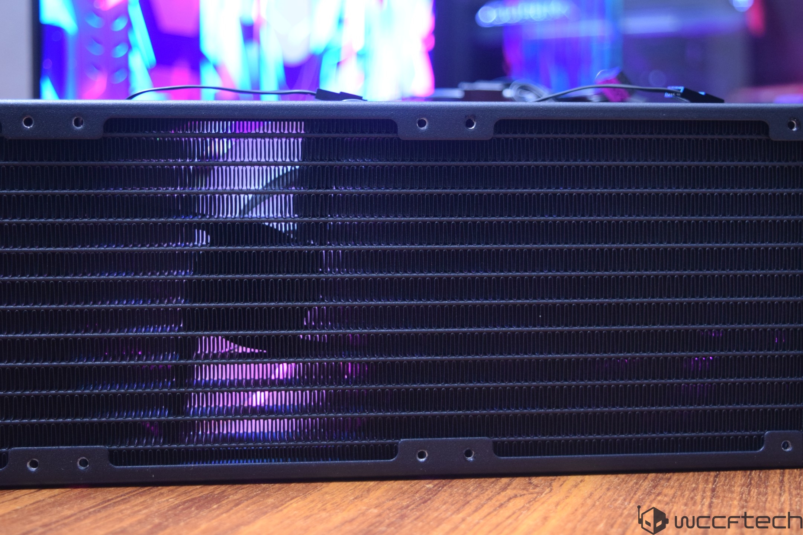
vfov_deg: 22.6
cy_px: 268
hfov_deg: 33.4
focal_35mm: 60
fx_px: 1338
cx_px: 402
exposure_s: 1/8
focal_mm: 40
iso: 1600
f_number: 5
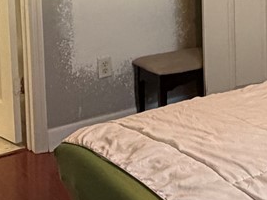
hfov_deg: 20.8
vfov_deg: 16.6
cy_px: -59
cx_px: 364
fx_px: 648
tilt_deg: -4.3
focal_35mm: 84
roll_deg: +1.2
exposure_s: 1/60
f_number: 2.2
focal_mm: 2.22
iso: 250
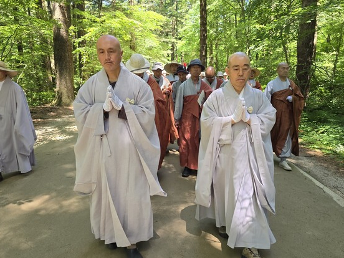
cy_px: 134
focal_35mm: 25
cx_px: 181
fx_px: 248
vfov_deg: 54.9
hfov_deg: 69.3
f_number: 1.7
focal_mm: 6.3
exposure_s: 1/180
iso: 125
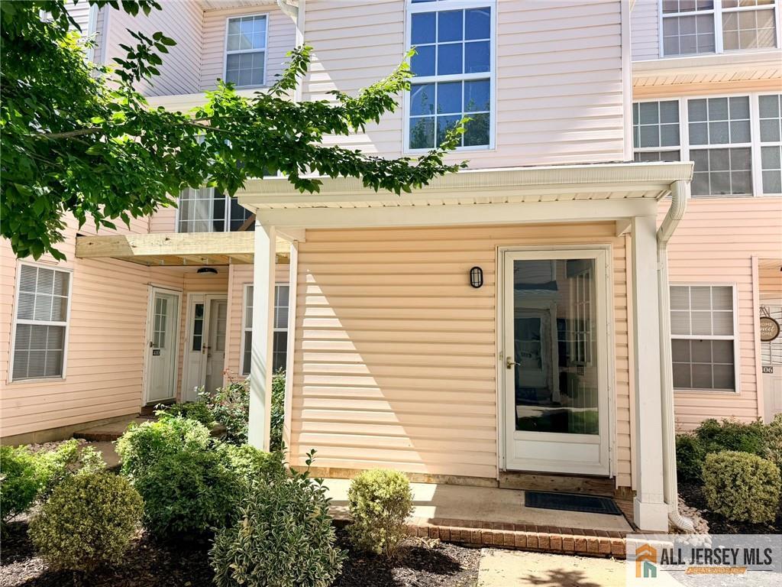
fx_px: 542
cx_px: 391
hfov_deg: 71.6
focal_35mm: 24
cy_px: 294
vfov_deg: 56.8
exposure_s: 1/2907
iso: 80
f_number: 1.78
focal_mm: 6.76
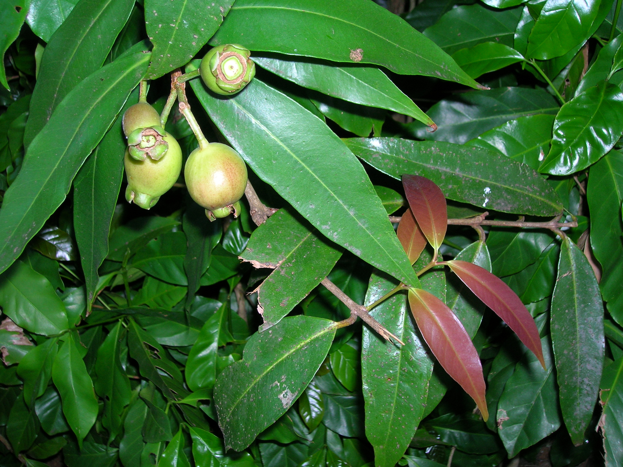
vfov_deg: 31.5
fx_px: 828
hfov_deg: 41.2
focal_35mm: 46
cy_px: 234
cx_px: 312
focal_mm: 7.7
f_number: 3.2
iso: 50
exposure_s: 1/60.1
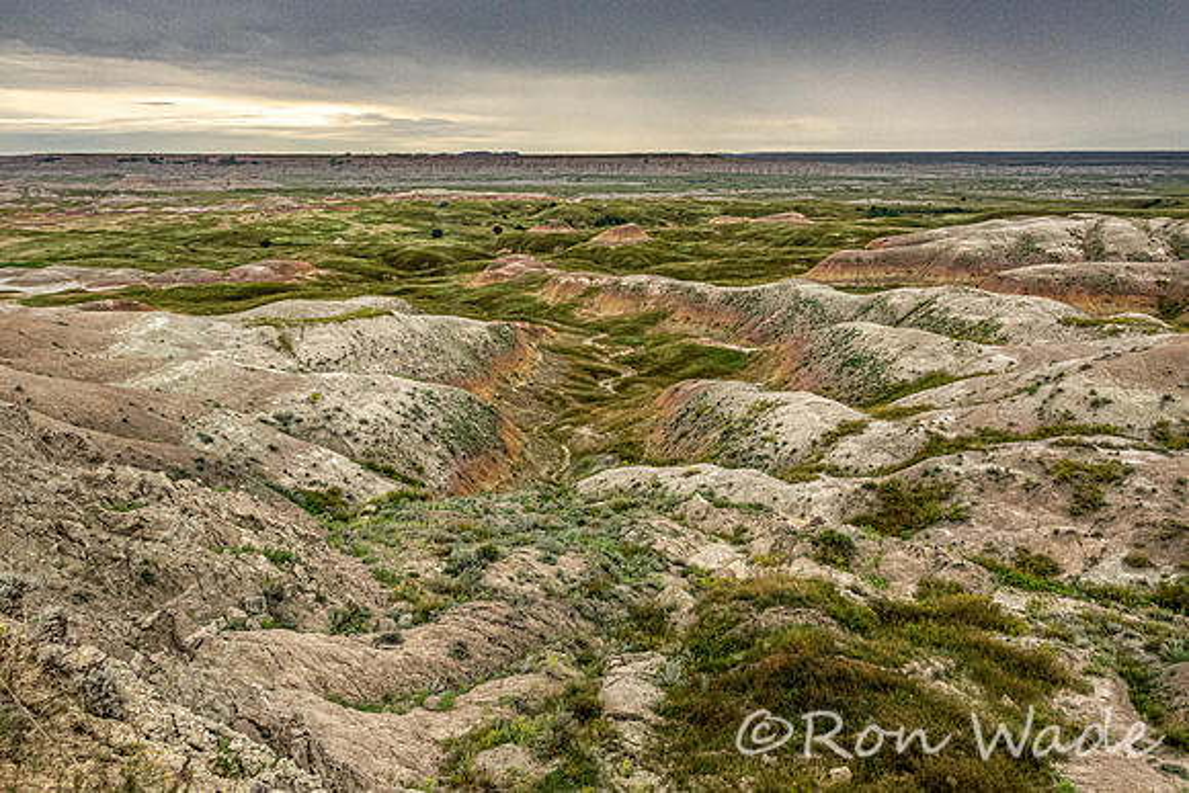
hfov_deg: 69.5
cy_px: 397
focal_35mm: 26
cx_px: 607
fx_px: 857
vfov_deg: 49.7
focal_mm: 9.3
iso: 1000
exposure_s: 1/320
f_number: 7.1
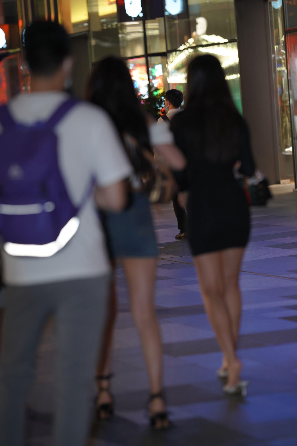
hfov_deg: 10.2
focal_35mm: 135
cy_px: 223
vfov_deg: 15.2
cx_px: 148
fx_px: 1671
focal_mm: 135
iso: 640
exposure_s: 1/125
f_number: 2.2
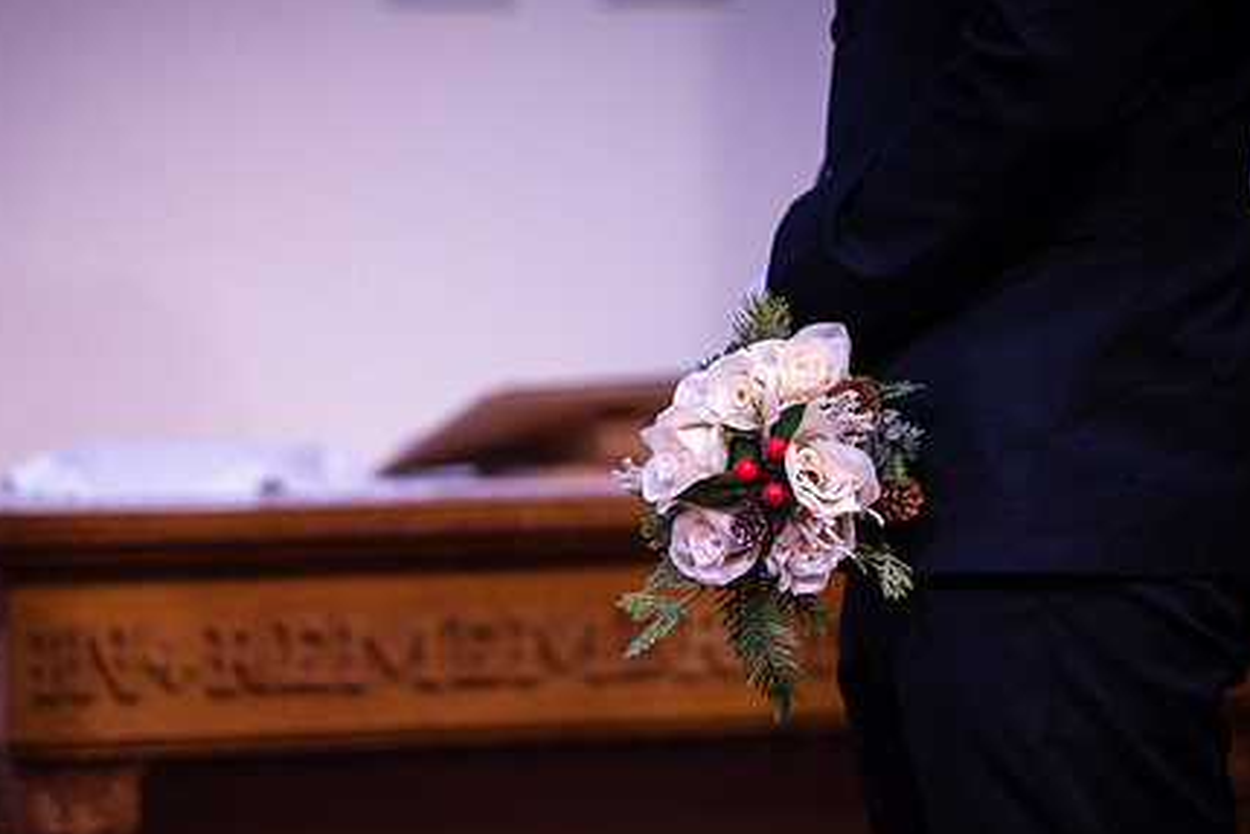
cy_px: 501
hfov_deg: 7.6
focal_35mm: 270
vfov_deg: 5.1
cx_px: 544
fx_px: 9378
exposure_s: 1/200
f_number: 2.8
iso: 800
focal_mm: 200
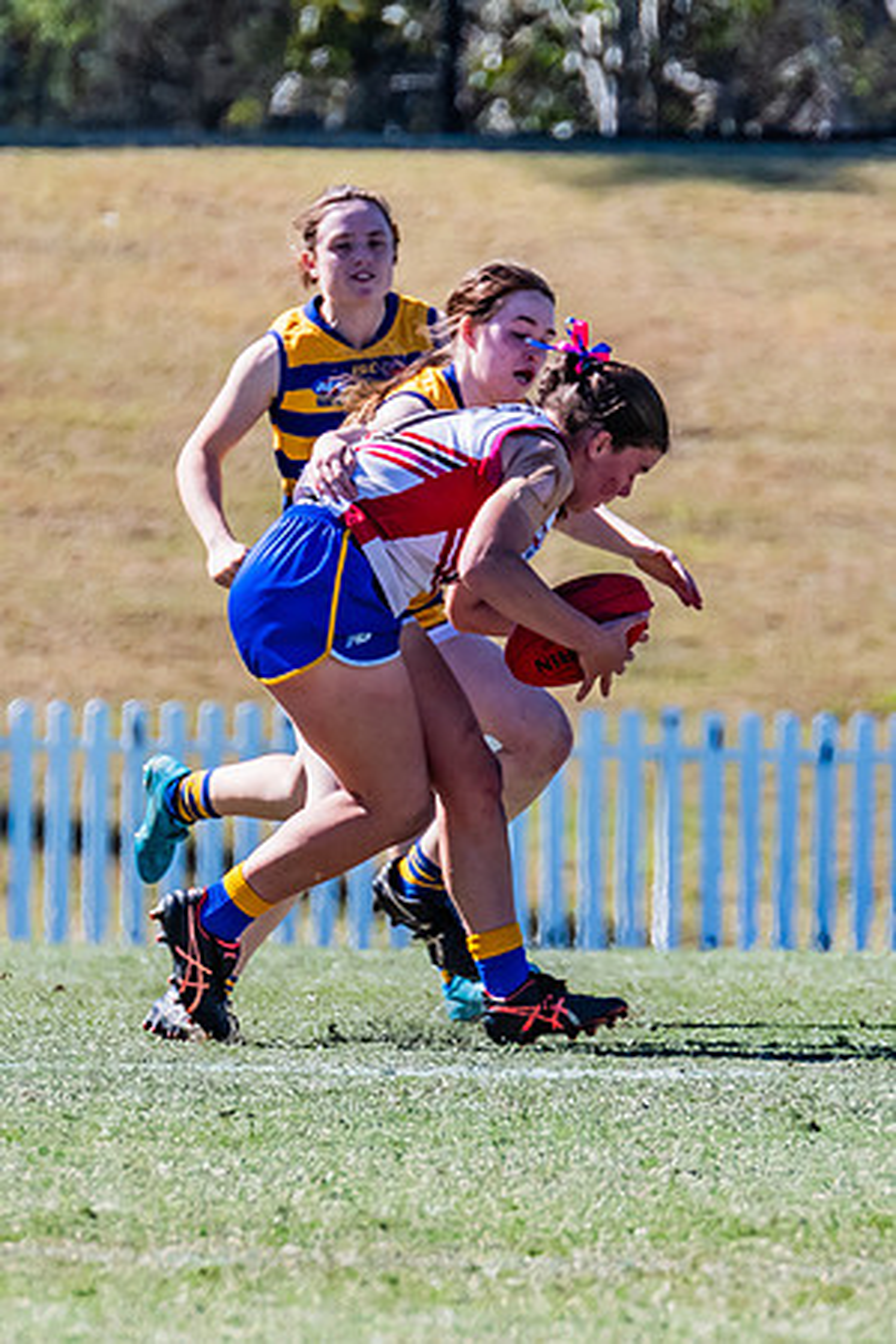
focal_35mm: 1126
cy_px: 627
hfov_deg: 1.2
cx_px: 473
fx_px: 42043
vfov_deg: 1.8
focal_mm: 420
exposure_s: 1/1600
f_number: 8
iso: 800
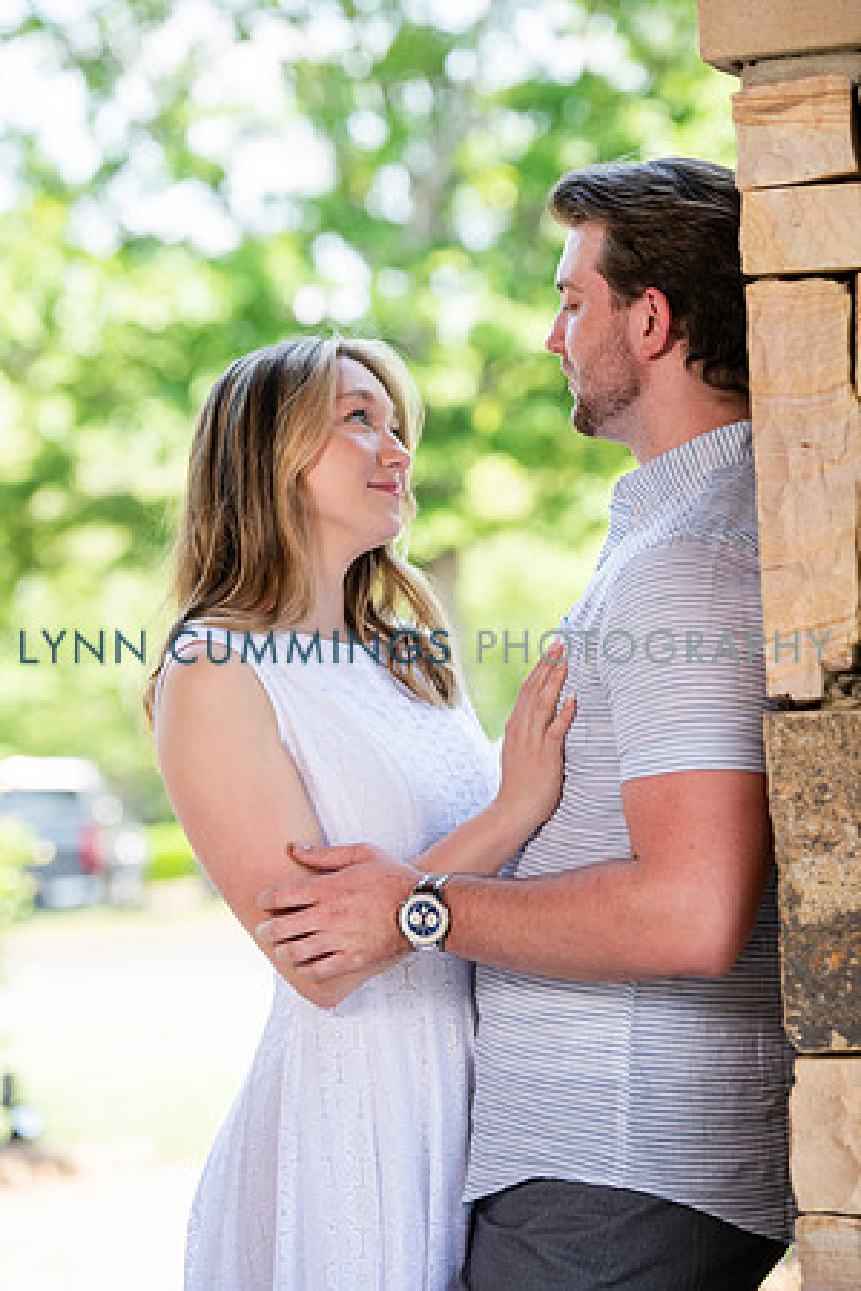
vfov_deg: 18.6
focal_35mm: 110
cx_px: 430
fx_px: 3946
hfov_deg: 12.5
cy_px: 646
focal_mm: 110
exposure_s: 1/500
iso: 400
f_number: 3.5
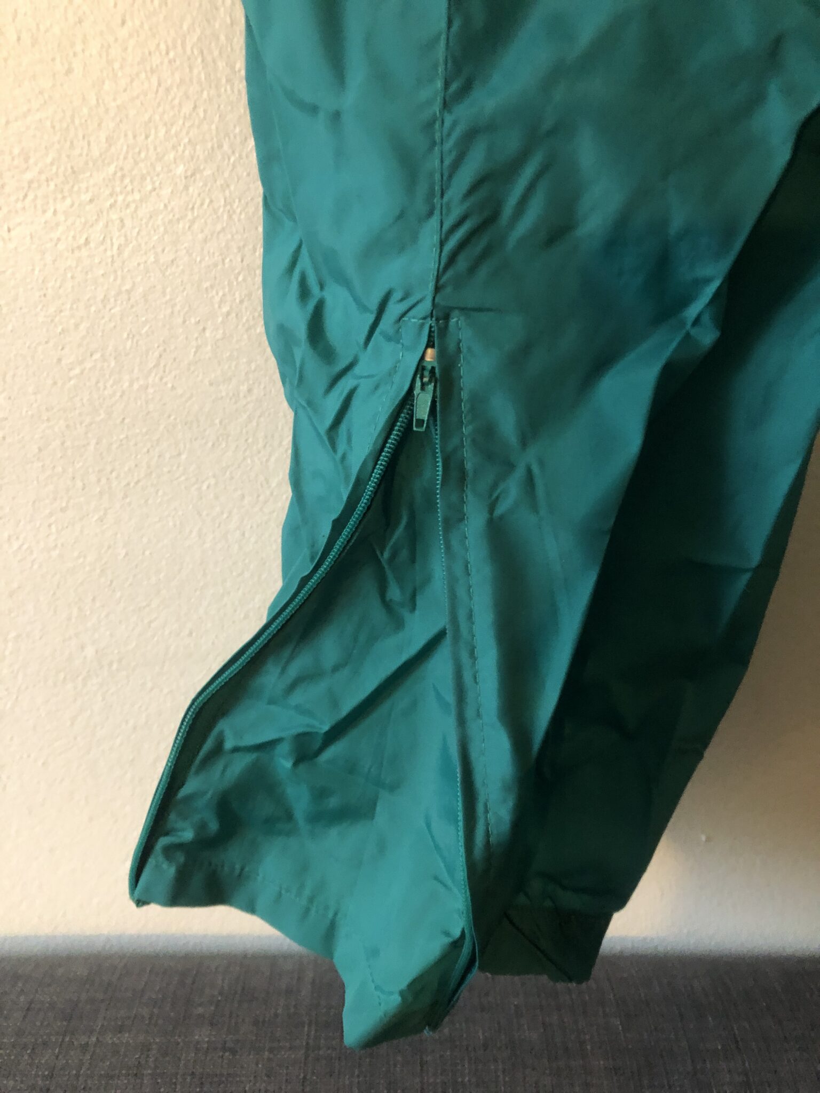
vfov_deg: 63.4
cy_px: 546
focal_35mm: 28
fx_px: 884
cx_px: 410
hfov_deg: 49.7
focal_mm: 3.99
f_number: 1.8
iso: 80
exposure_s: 1/6
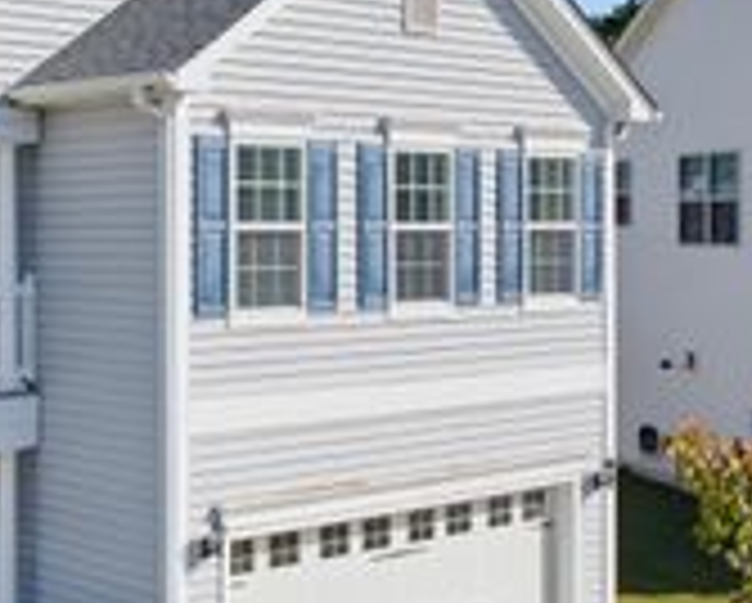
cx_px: 54
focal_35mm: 70
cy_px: 272
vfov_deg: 21.9
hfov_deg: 26.1
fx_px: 1560
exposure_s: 1/1600
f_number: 2.8
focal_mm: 12.3
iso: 110
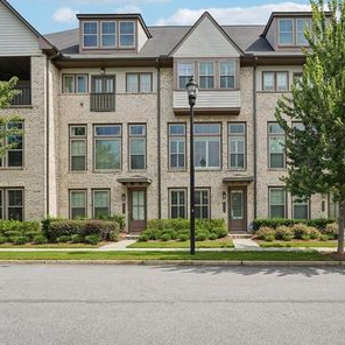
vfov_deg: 67.1
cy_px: 189
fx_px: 259
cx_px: 212
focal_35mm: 23
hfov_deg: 66.4
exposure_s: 1/1600
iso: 800
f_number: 8
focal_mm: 16
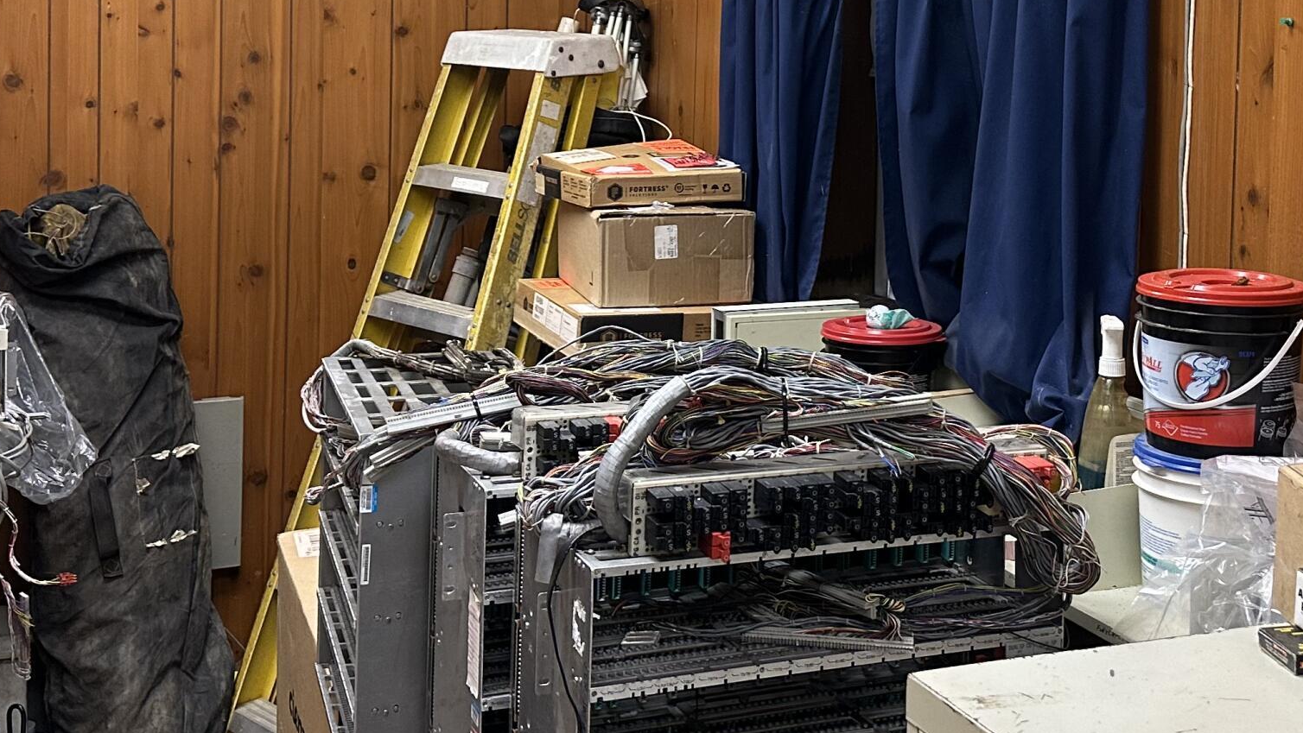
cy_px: 92
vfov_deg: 22.6
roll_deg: -1.0
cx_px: 799
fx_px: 1797
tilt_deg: -4.1
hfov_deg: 39.6
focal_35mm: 52
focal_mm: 6.86
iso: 200
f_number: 1.78
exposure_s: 1/60
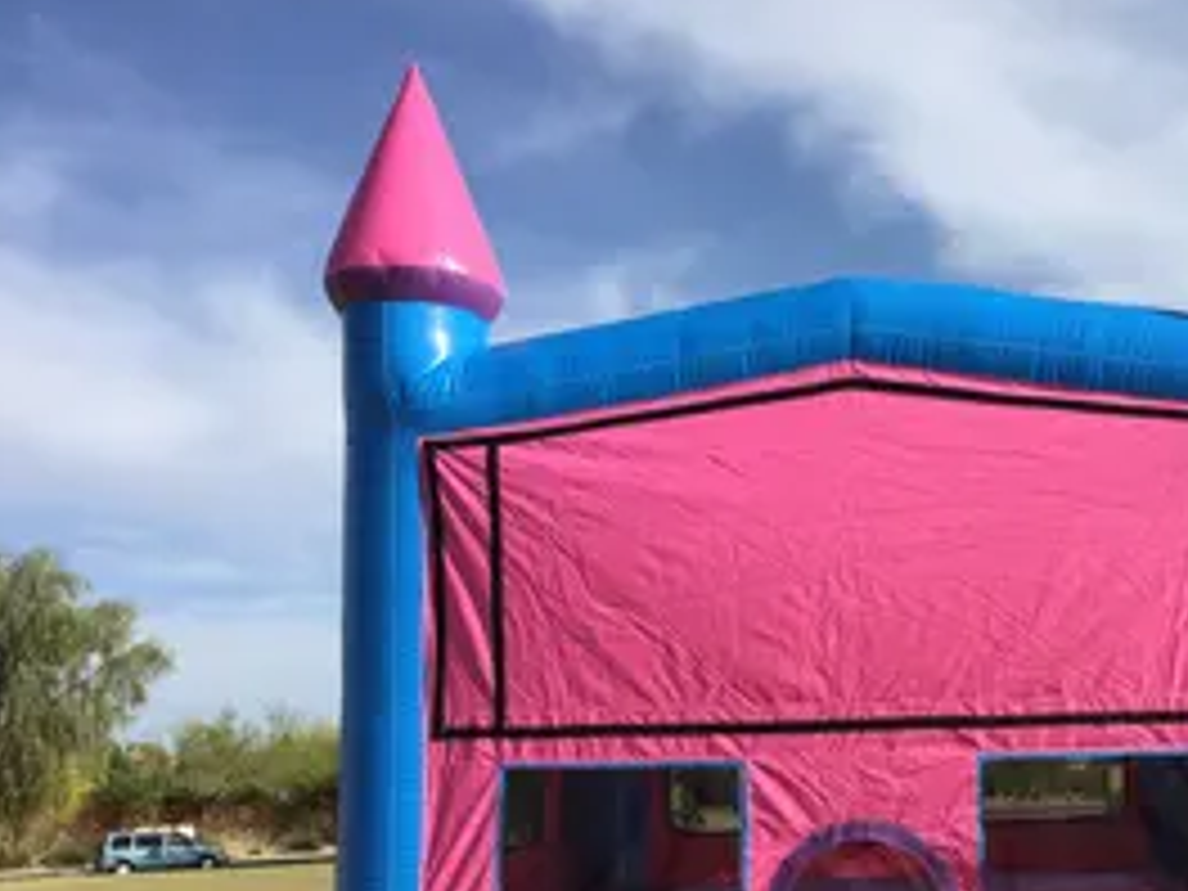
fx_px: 1510
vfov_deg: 32.4
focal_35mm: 44
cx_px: 886
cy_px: 634
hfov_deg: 41.7
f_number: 2.2
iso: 32
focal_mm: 4.15
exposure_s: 1/1883
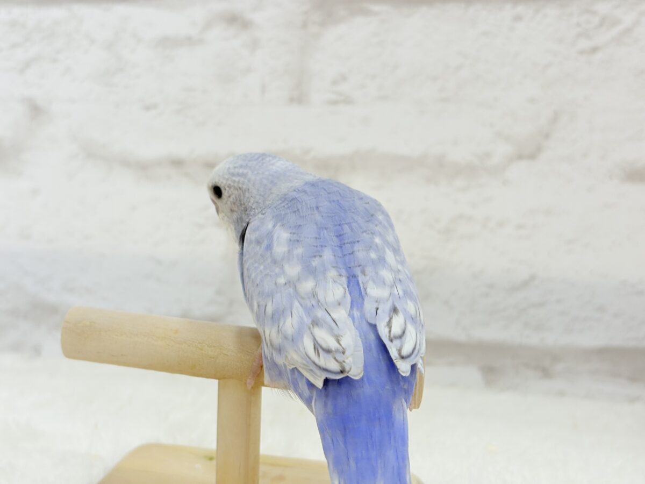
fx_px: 969
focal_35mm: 52
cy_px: 242
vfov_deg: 28.0
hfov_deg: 36.8
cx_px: 322
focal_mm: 5.96
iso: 64
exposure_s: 1/100
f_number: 1.6
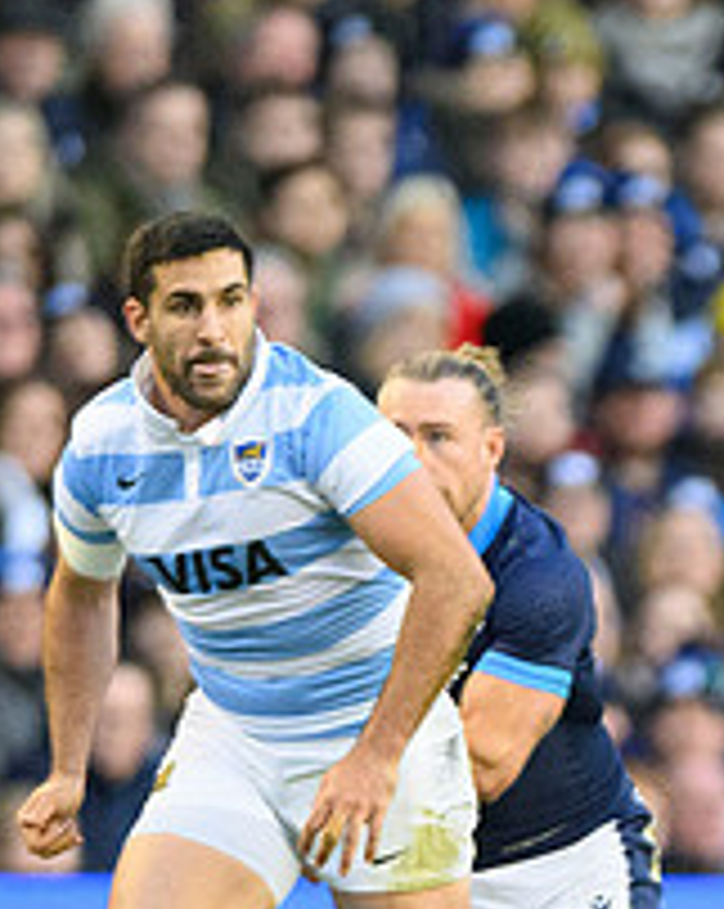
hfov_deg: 0.7
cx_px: 1247
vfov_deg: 0.9
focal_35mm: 2255
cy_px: 1601
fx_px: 60536
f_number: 3.5
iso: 4000
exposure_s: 1/1000
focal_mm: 400
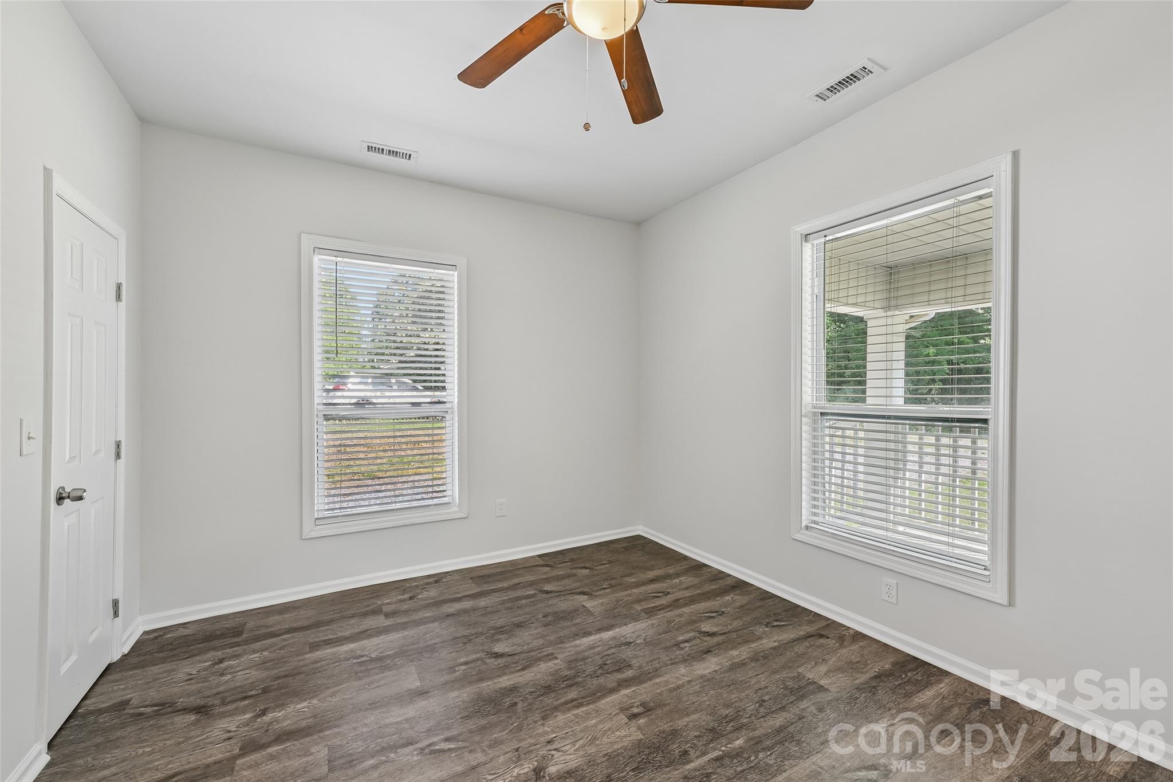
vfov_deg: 81.2
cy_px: 391
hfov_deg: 104.3
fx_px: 456
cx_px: 586
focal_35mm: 14
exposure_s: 1/15
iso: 280
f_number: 8
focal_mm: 14
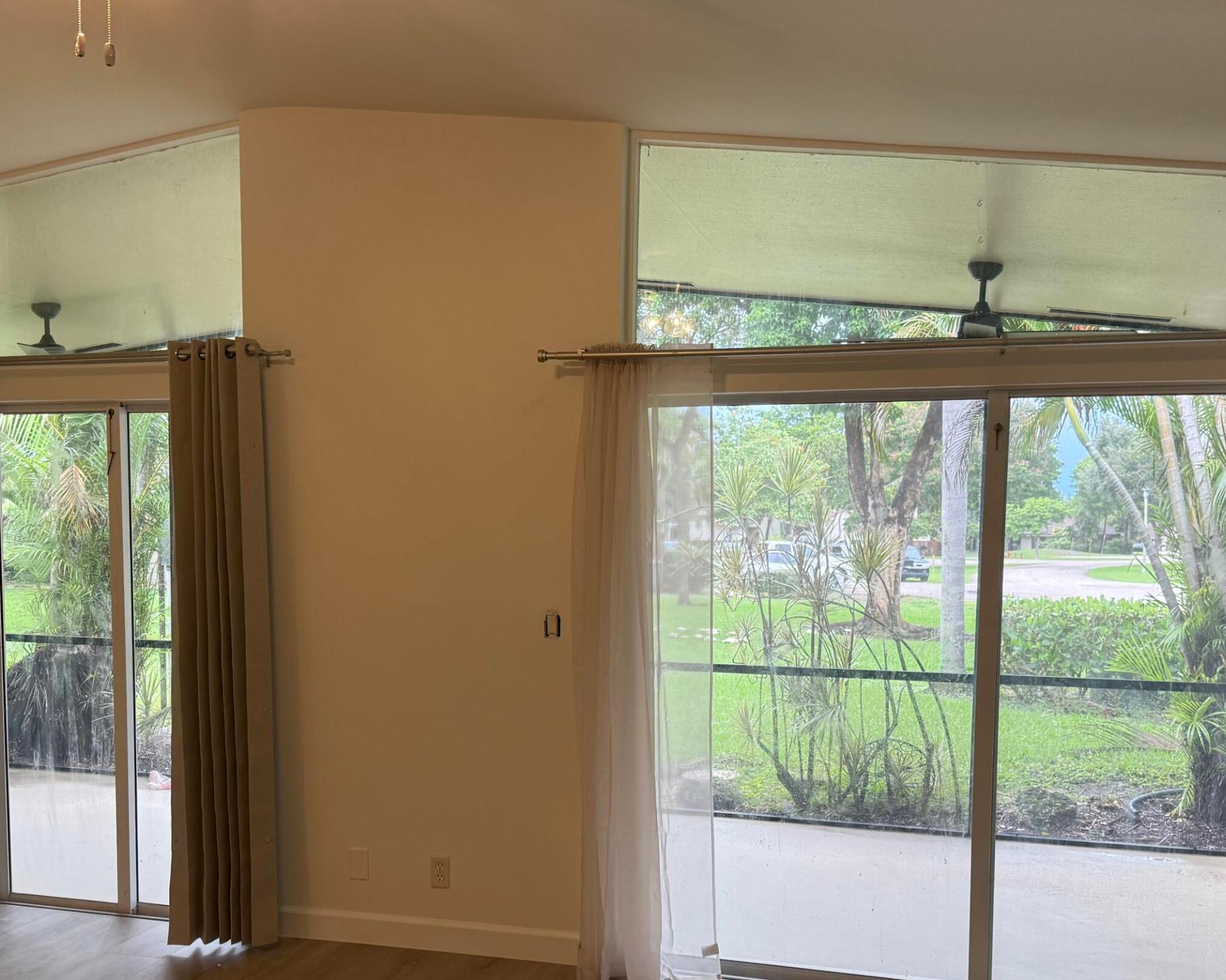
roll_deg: +0.3
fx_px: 1270
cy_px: 631
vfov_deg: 41.8
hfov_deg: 51.5
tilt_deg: -2.6
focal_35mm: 35
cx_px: 612
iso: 125
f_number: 1.78
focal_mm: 6.76
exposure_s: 1/120
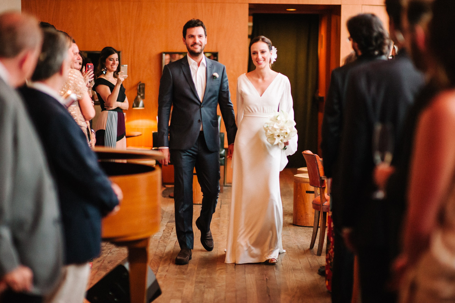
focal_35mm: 85
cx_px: 228
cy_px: 152
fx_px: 1074
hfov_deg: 23.9
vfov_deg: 16.0
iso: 2000
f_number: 1.8
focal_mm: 85
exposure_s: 1/200
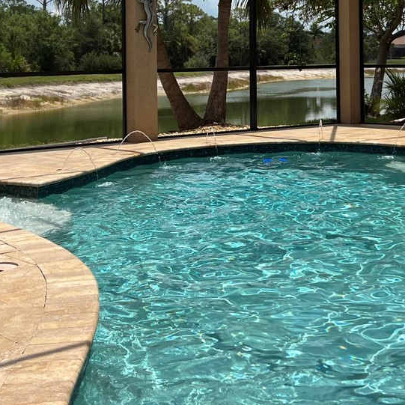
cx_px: 326
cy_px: 36
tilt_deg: -0.1
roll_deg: +0.5
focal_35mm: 68
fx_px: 900
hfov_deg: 24.9
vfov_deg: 24.6
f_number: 1.5
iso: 50
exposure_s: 1/3257
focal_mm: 5.7
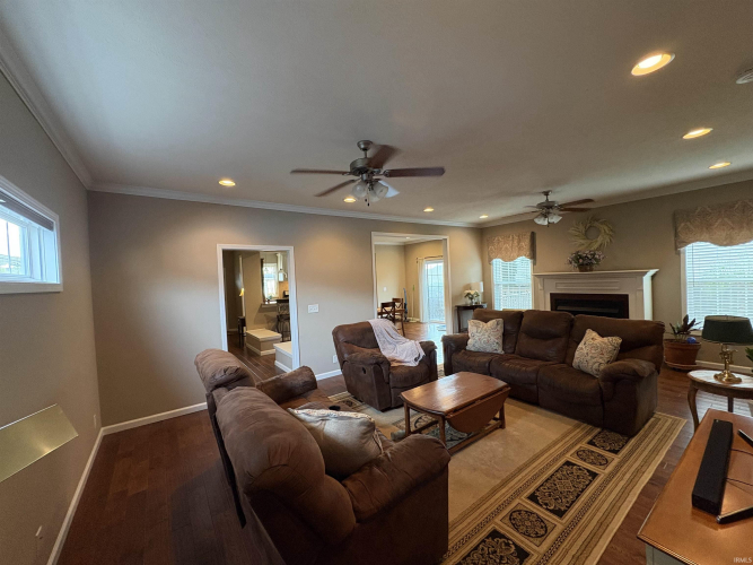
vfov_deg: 85.7
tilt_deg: -0.6
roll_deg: +2.7
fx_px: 304
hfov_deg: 102.1
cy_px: 282
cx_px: 376
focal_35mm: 14
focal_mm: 2.22
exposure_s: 1/60
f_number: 2.2
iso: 320
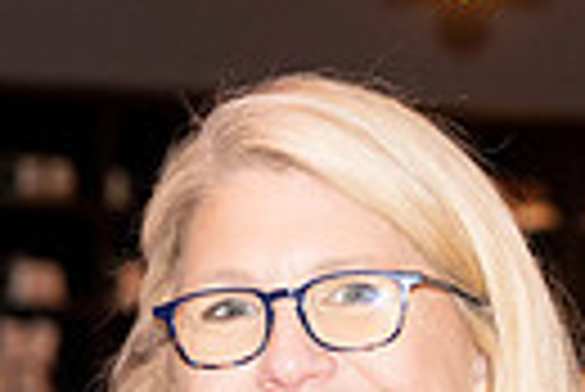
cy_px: 782
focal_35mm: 428
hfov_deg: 4.8
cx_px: 333
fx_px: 6963
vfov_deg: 3.2
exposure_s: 1/100
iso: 2000
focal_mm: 96
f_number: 5.6
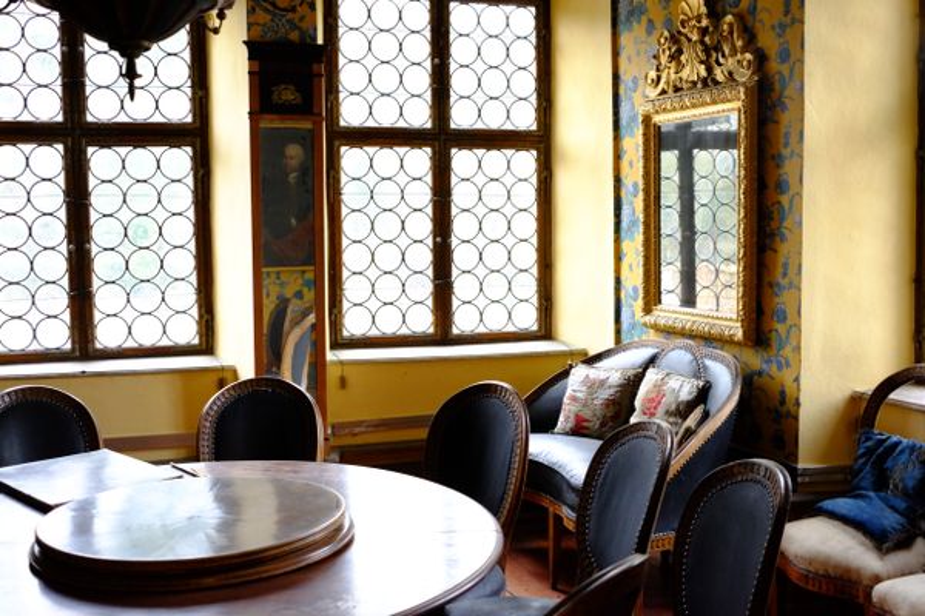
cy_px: 308
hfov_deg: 47.4
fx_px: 1053
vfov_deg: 32.6
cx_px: 462
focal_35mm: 41
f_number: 2.8
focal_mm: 27
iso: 3200
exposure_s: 1/60
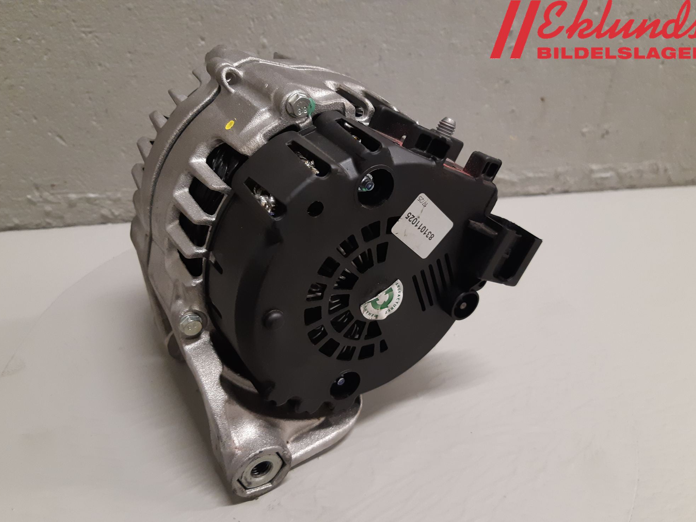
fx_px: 543
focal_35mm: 27
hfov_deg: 65.3
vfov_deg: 51.3
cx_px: 345
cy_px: 270
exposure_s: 1/50
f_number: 1.7
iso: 200
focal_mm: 3.93
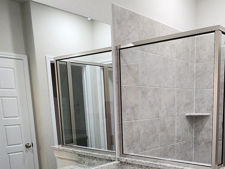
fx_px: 208
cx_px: 159
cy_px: 145
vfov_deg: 41.4
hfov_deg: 55.0
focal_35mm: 32
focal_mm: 1.7
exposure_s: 1/60
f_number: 2.2
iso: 200
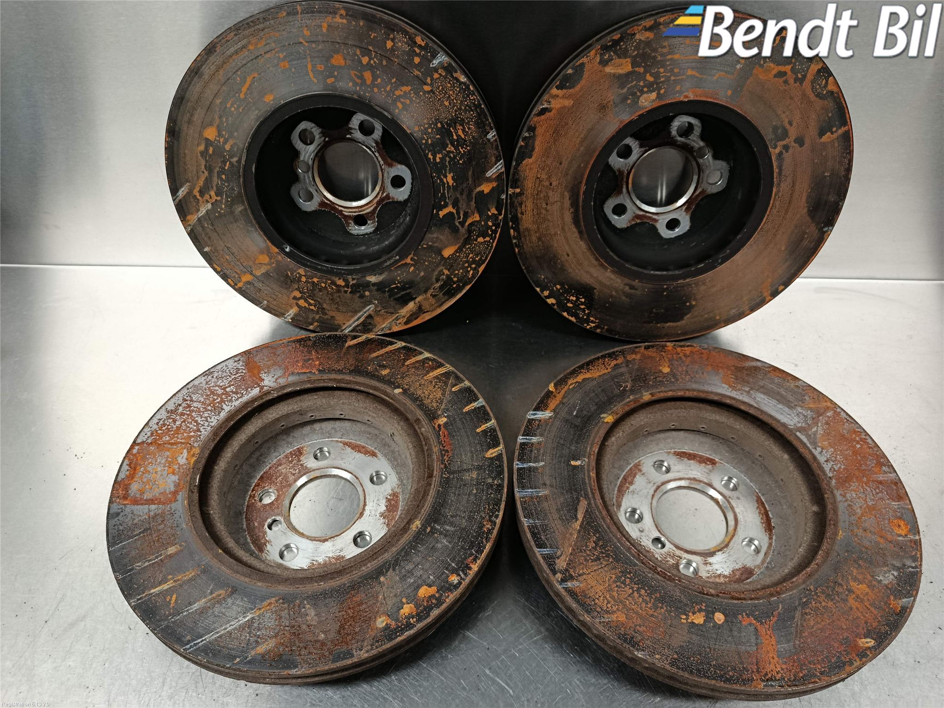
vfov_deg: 56.8
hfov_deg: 71.6
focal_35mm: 24
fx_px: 654
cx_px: 472
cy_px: 354
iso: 1012
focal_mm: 5.24
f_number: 1.7
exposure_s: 1/50
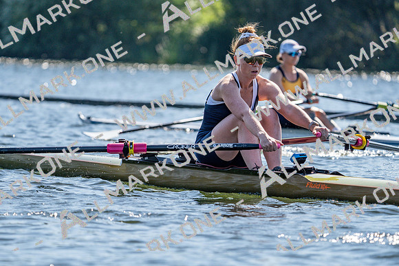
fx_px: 3425
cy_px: 133
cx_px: 200
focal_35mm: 309
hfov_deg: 6.7
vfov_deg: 4.5
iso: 250
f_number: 5.6
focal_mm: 309
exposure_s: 1/1600
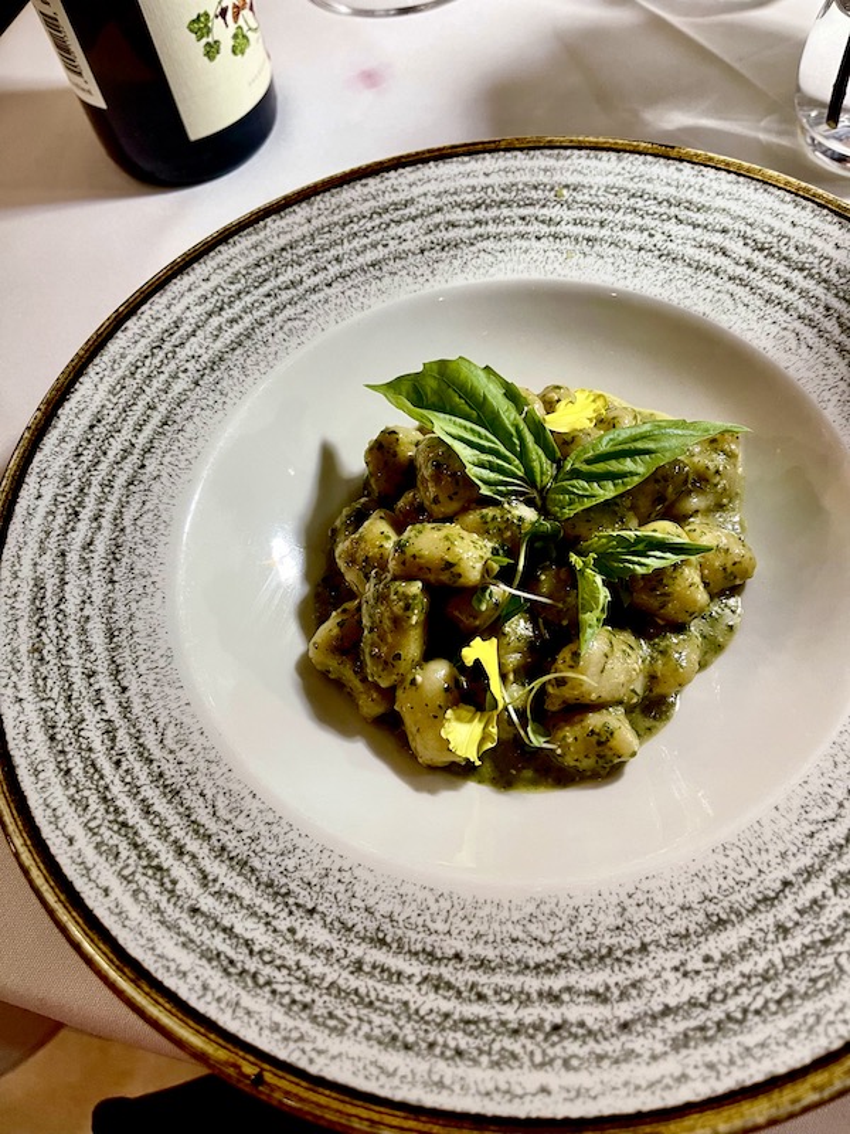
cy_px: 567
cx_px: 425
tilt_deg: -60.1
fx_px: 851
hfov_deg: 53.1
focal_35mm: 26
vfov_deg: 67.3
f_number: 1.6
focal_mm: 5.1
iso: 200
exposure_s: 1/50
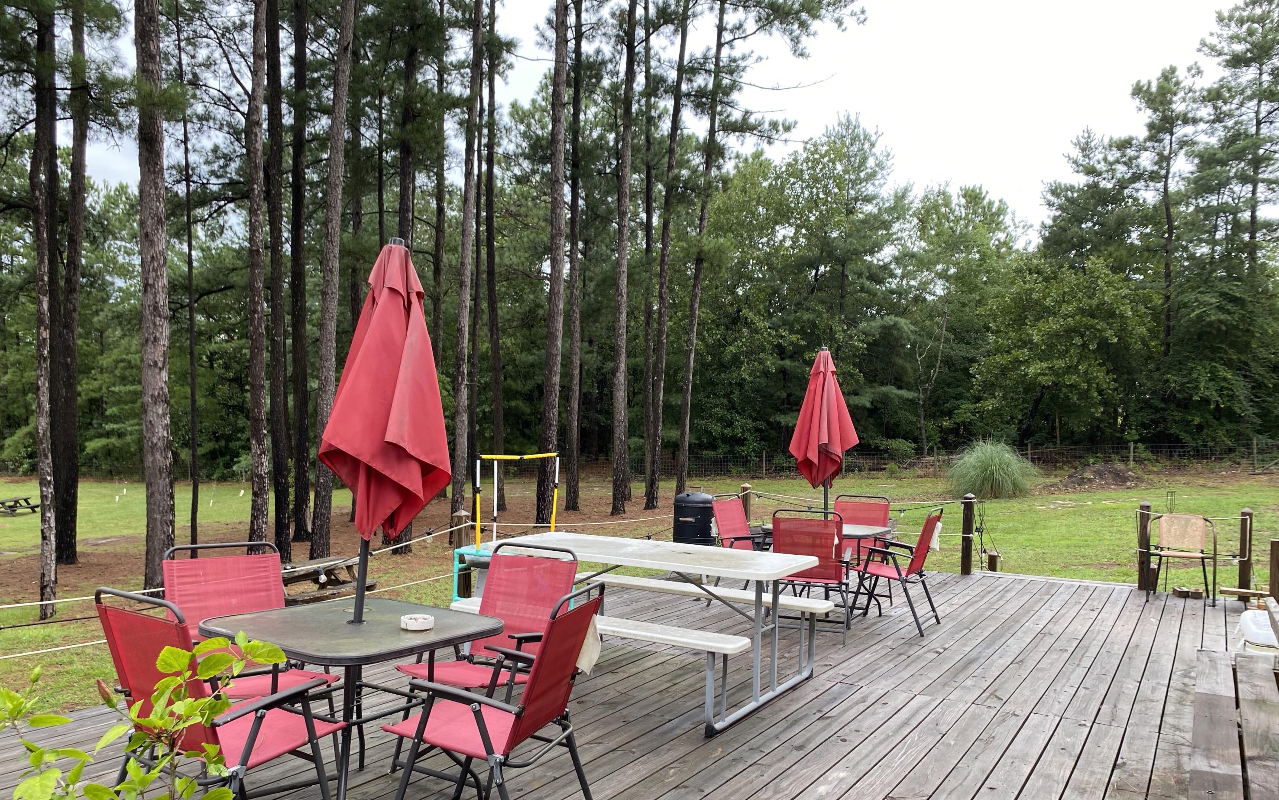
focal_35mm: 28
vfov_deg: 44.4
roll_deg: -2.1
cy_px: 469
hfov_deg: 66.5
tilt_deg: -3.6
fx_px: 976
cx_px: 635
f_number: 1.8
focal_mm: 4.25
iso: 32
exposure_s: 1/184
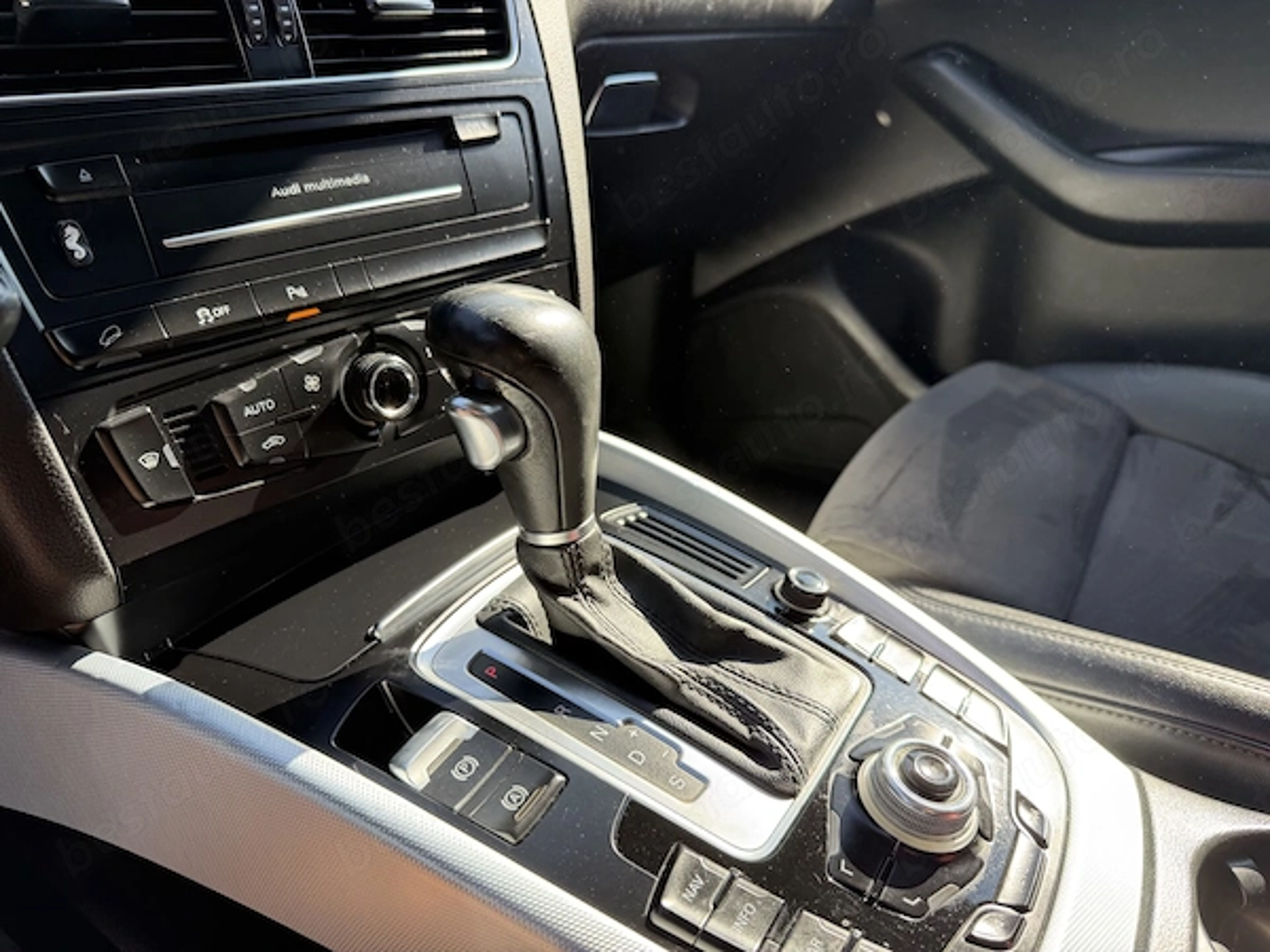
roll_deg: +0.2
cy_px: 476
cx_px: 635
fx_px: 881
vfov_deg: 56.8
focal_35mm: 24
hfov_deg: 71.6
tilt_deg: -26.3
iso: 80
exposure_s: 1/239
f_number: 1.78
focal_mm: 6.76
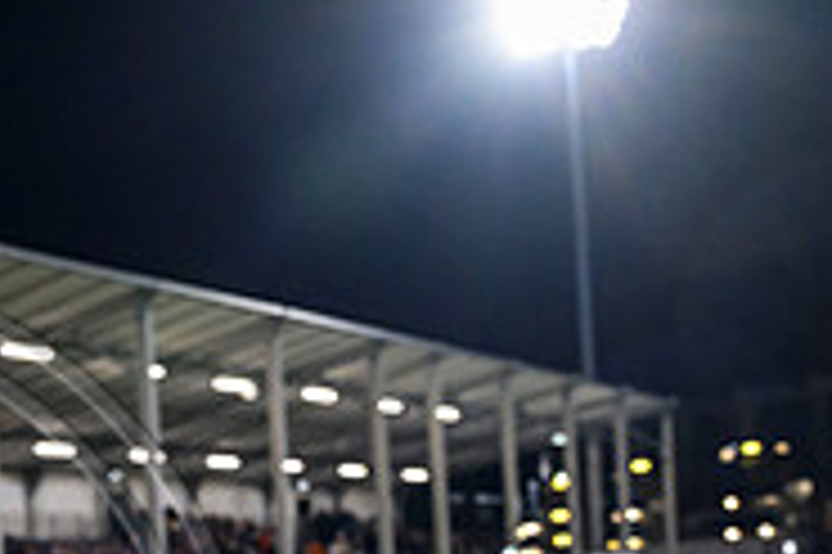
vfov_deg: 16.9
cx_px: -211
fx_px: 1755
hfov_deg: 23.9
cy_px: 723
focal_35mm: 76
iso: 5000
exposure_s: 1/640
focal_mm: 24
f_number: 4.5
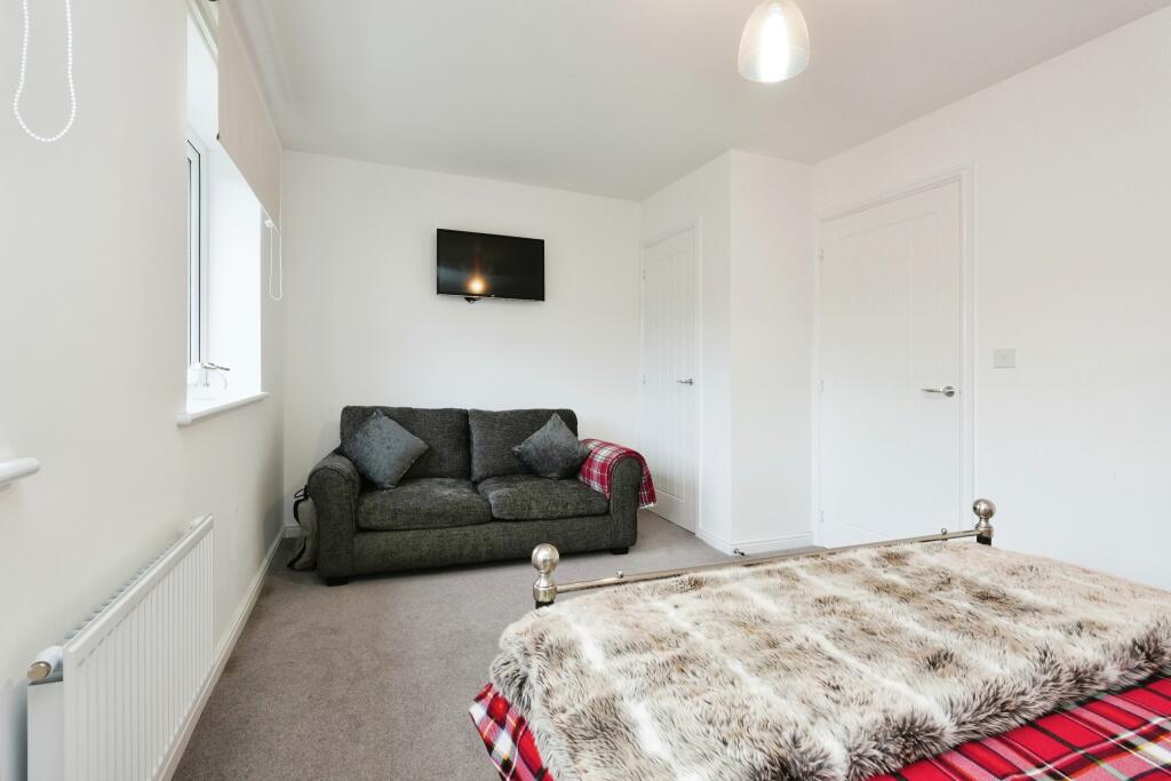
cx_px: 586
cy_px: 390
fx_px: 561
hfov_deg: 92.4
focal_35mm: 17
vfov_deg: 69.7
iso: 400
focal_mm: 11.5
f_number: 9
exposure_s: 1/10
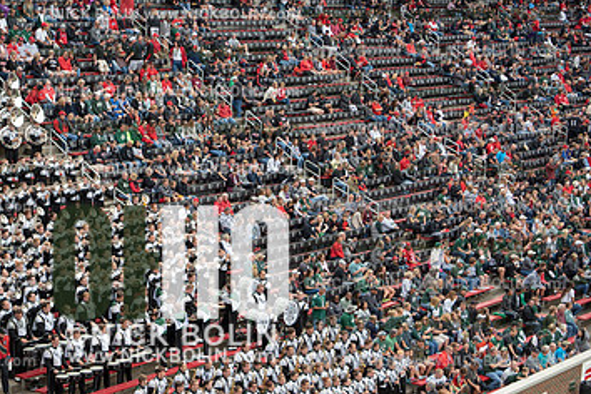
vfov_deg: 16.6
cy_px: 285
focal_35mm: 82
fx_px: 1346
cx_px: 170
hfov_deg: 24.6
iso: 250
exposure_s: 1/400
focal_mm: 50
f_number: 3.5
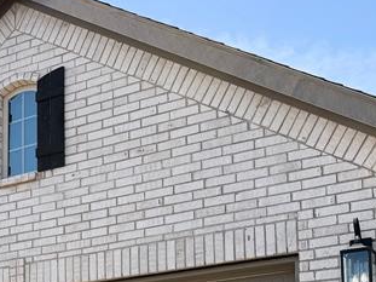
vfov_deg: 17.4
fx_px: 858
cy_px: 376
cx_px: -54
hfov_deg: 23.0
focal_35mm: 79
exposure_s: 1/3279
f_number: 1.78
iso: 80
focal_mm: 6.76
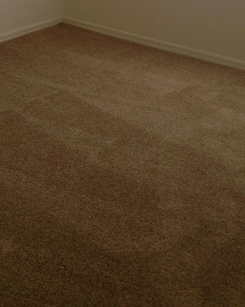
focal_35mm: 74
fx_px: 671
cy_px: -44
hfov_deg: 20.7
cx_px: 121
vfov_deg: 23.8
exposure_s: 1/24
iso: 50
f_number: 2.4
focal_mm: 4.12
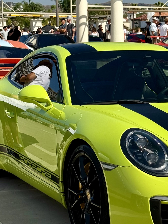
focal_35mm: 106
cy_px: 133
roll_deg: -0.5
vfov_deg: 18.5
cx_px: 162
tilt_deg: -8.8
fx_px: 686
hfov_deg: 13.8
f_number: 1.78
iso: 64
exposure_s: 1/3378
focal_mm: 6.76
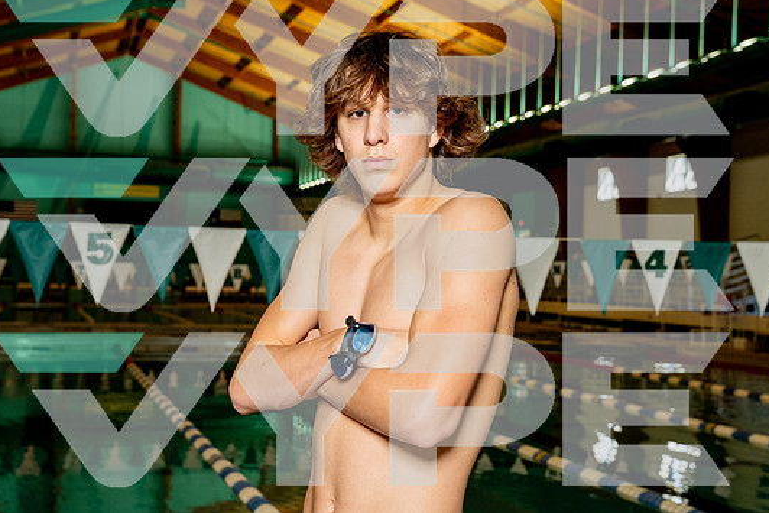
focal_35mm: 60
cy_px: 235
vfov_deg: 22.6
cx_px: 366
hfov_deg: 33.4
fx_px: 1282
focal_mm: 55
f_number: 6.3
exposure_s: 1/250
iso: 1600
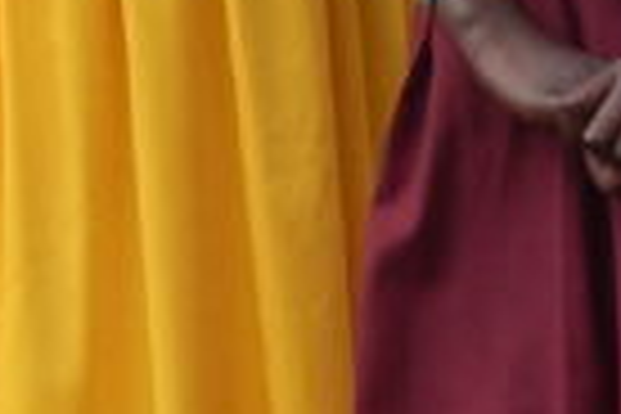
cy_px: -68
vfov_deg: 1.7
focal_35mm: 805
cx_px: 724
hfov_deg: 2.6
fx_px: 13885
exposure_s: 1/640
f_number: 4.5
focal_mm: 18.7
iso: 125
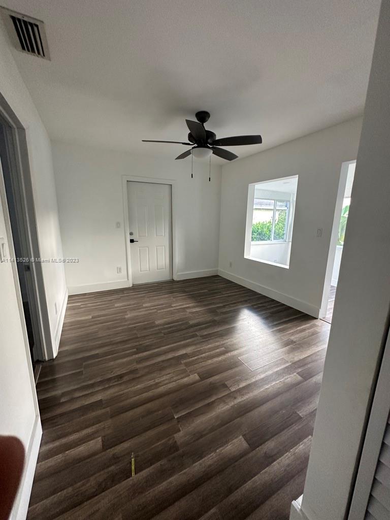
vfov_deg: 102.1
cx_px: 195
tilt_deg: -10.5
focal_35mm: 14
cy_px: 260
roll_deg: -1.7
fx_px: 210
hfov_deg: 85.7
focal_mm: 2.22
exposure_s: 1/99
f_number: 2.2
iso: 250
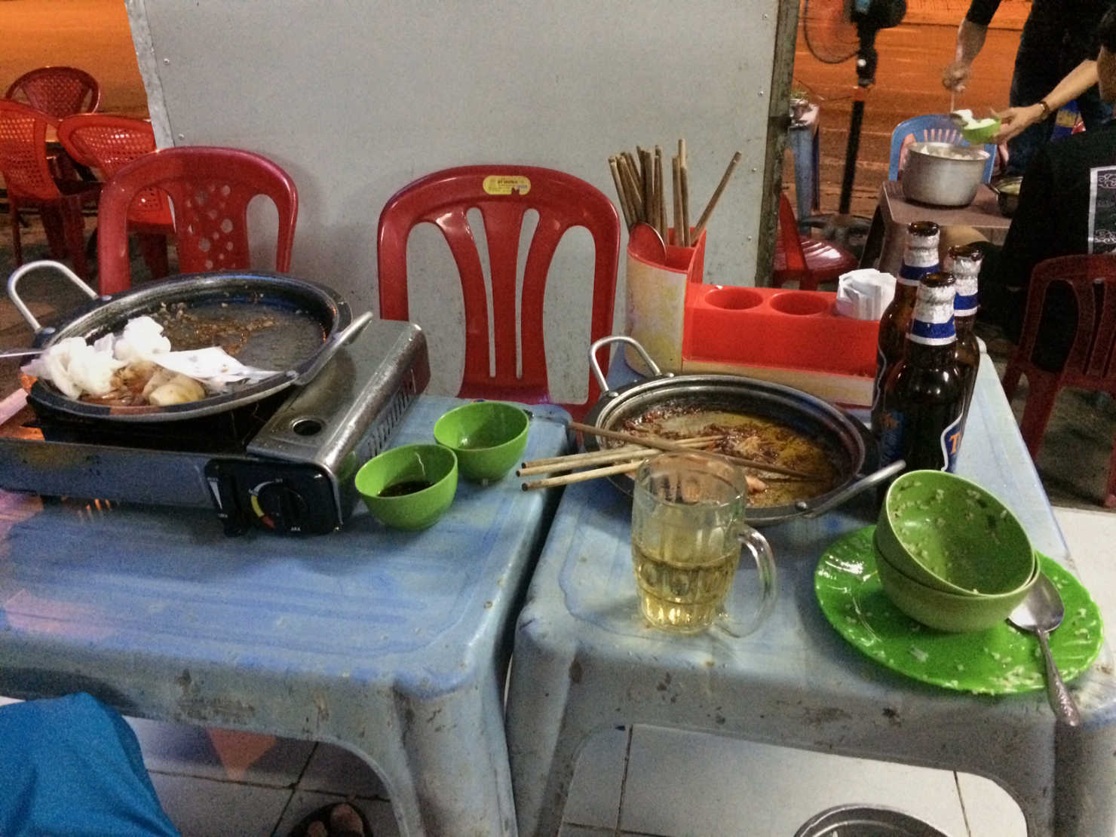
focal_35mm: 29
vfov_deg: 48.2
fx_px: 935
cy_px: 418
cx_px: 558
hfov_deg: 61.7
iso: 640
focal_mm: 4.2
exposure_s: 1/17
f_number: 2.2
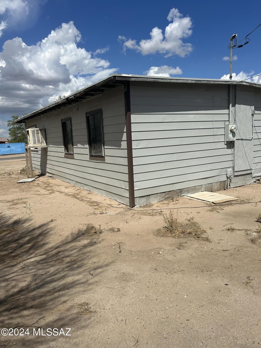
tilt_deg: -9.4
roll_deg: +3.6
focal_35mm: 26
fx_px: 261
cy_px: 174
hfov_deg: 53.1
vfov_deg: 67.3
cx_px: 130
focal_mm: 5.7
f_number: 1.5
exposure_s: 1/9434
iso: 50
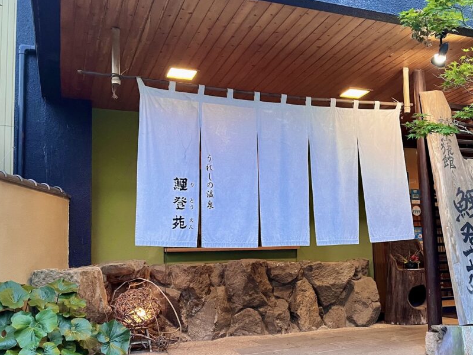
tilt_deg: +6.7
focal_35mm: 39
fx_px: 533
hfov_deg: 47.4
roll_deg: +2.9
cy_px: 208
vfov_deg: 36.7
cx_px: 296
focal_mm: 5.1
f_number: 1.6
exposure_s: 1/60
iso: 250
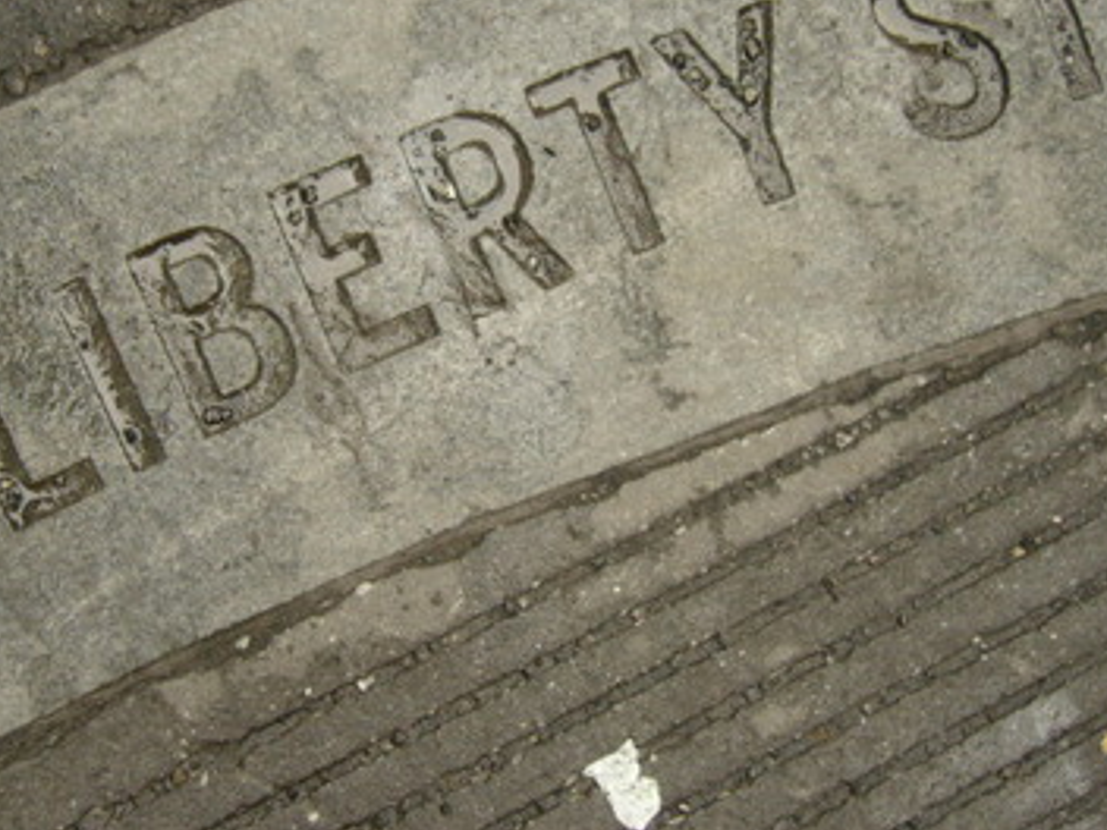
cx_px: 475
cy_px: 297
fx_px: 1727
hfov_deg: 35.5
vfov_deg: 26.9
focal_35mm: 54
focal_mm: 6.3
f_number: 2.9
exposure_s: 1/20
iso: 100
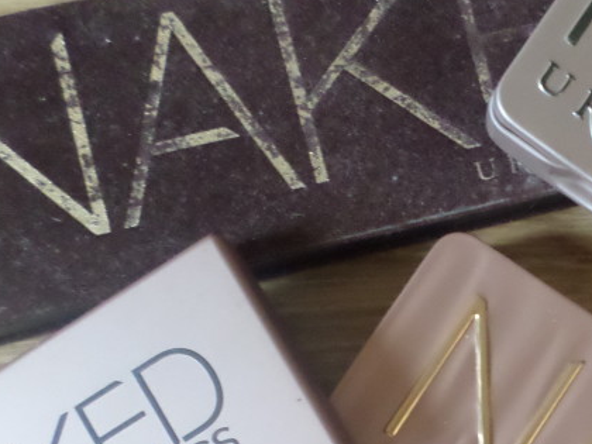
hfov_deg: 30.0
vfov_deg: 23.2
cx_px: 557
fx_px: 1043
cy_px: 431
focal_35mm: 61
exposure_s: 1/30
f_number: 2.5
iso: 400
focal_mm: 4.5
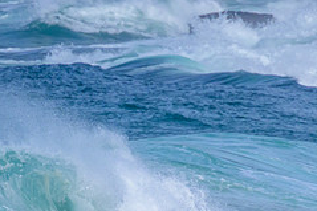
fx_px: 23388
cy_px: 229
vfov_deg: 0.5
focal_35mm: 2658
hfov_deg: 0.8
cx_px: 133
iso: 560
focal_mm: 800
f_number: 11
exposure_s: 1/2000
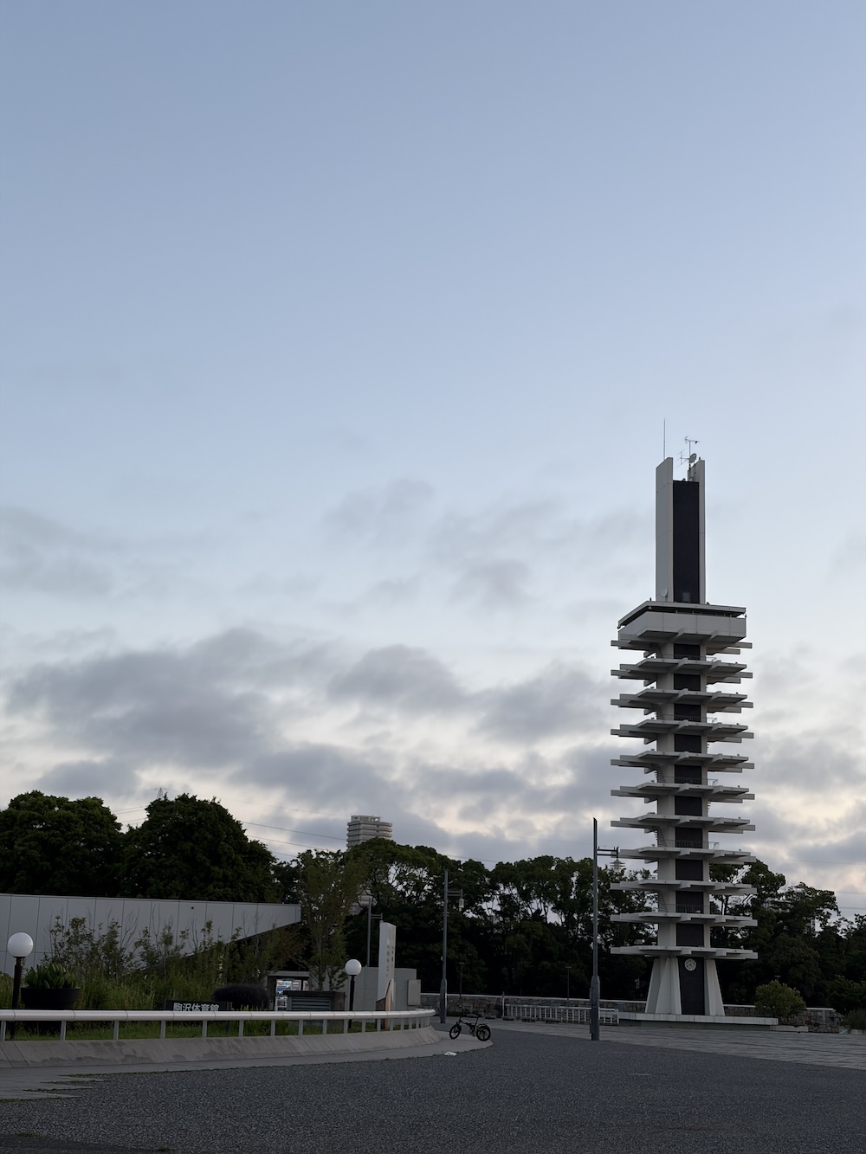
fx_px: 1734
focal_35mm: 52
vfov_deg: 36.8
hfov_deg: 28.0
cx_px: 433
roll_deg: -1.5
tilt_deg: +13.3
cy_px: 577
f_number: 1.6
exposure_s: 1/280
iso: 32
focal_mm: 5.96
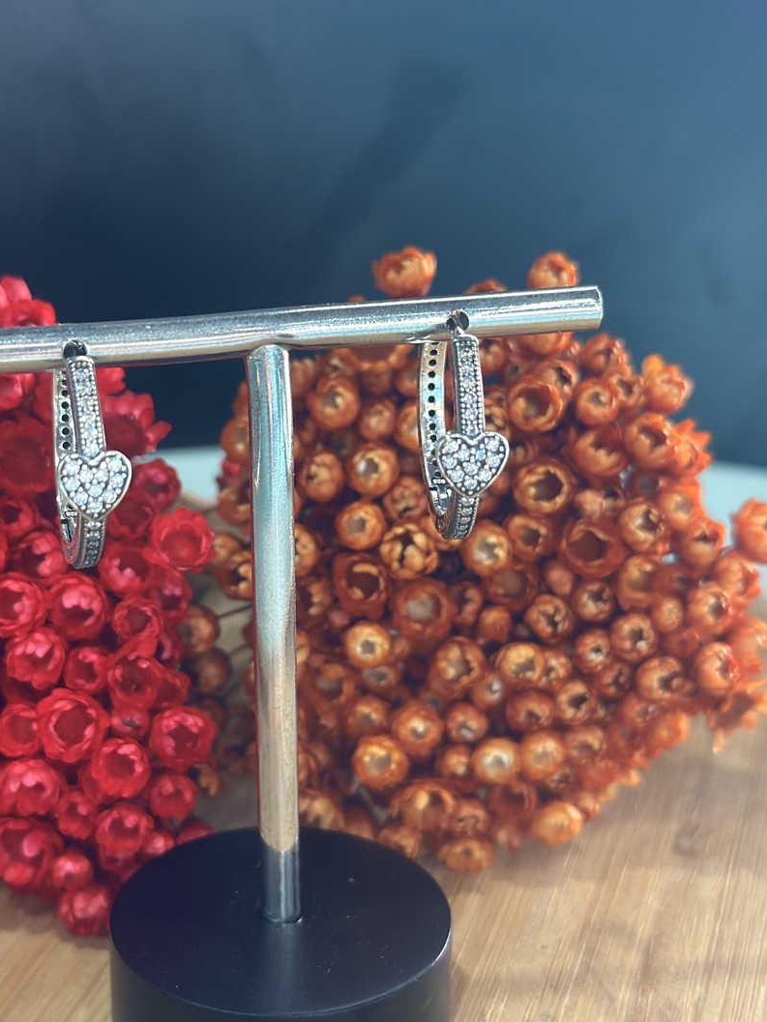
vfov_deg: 31.2
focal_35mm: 62
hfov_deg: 23.6
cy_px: 575
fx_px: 1831
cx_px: 300
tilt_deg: -22.4
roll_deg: -1.0
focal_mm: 6.86
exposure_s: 1/60
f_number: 1.78
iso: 320
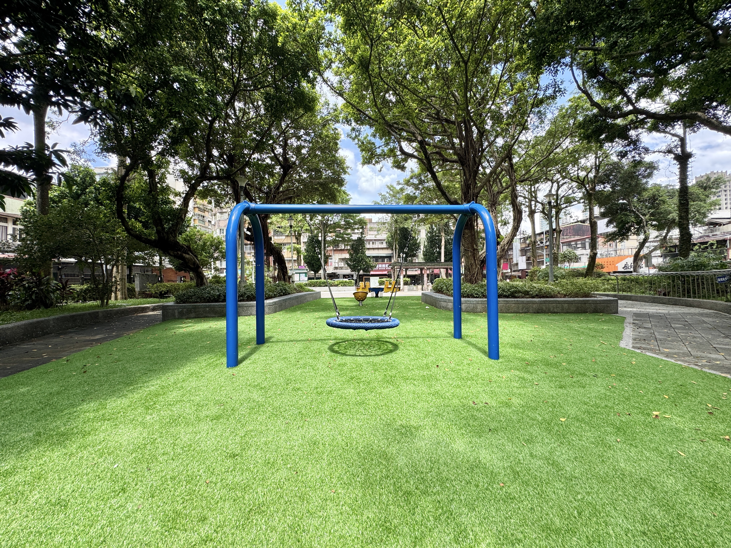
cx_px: 366
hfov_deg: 102.1
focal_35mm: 14
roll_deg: +0.6
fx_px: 296
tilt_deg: +1.5
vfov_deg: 85.7
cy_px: 274
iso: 40
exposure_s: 1/299
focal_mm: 2.22
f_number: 2.2
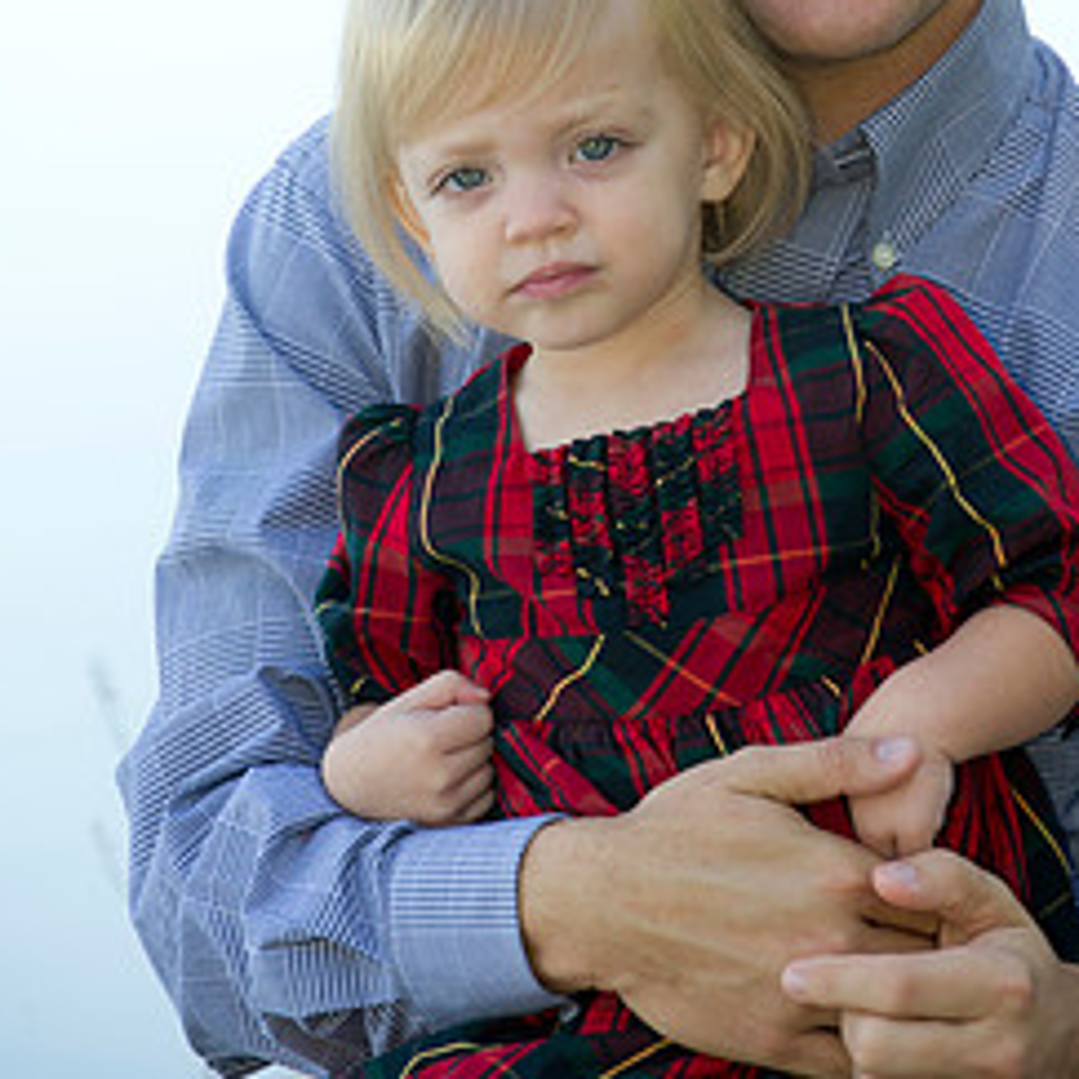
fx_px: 9980
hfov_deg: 6.2
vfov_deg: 6.2
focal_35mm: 283
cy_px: 89
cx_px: 602
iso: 250
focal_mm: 180
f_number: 5.6
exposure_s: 1/160
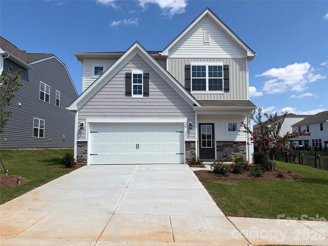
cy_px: 123
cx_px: 164
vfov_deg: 53.1
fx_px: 246
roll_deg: +0.4
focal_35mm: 26
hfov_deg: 67.3
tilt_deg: +4.5
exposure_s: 1/4608
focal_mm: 5.96
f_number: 1.6
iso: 50
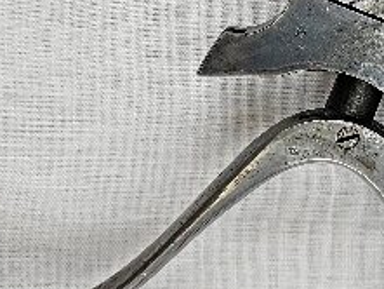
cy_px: -44
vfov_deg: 13.9
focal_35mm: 104
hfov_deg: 18.1
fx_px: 1154
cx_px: 431
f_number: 1.7
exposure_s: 1/100
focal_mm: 6.3
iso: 40
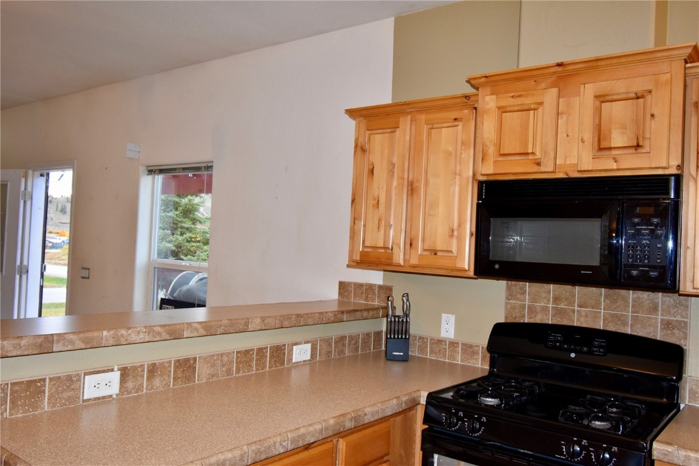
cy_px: 233
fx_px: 582
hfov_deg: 61.9
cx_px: 350
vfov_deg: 43.6
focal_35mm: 30
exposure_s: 1/60
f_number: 5.6
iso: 900
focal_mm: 20
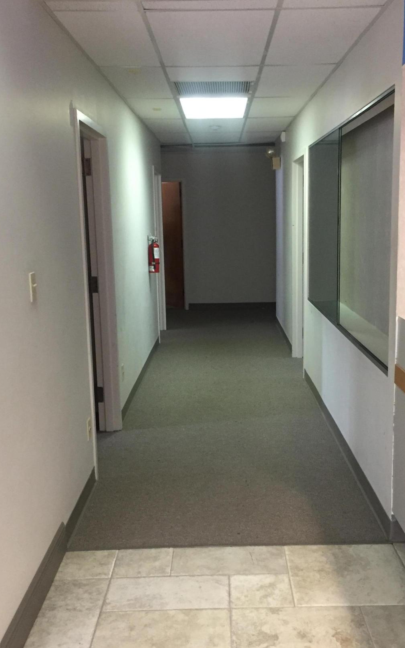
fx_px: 671
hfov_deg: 33.5
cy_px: 335
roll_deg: +1.2
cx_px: 230
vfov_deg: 51.5
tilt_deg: -8.9
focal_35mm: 38
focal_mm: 4.15
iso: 160
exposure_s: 1/30
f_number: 2.2
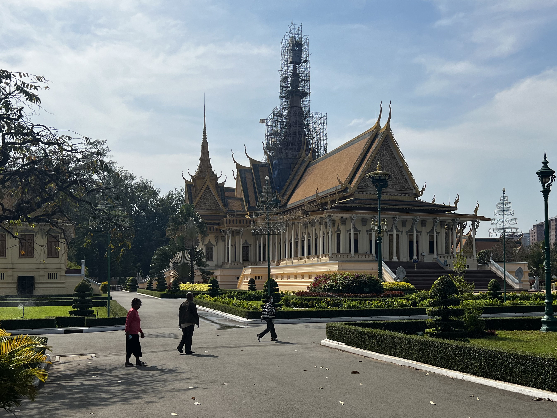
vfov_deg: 36.7
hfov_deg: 47.7
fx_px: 628
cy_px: 250
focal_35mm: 39
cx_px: 325
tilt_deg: +3.0
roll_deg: +0.5
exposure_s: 1/8000
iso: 50
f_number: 1.5
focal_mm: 5.7
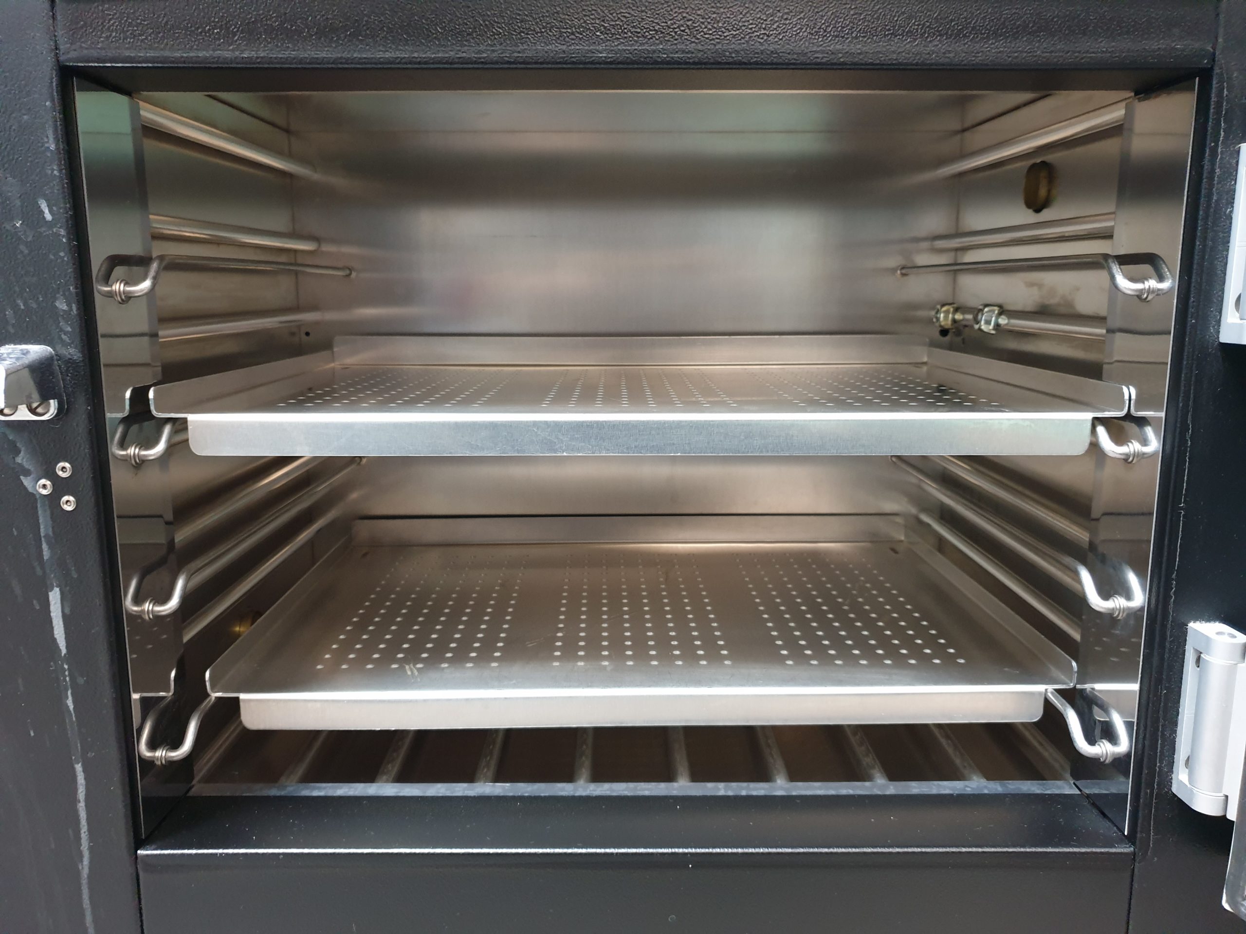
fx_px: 936
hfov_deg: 67.3
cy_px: 467
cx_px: 623
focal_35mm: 26
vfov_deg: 53.1
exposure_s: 1/20
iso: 320
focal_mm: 4.3
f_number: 1.5
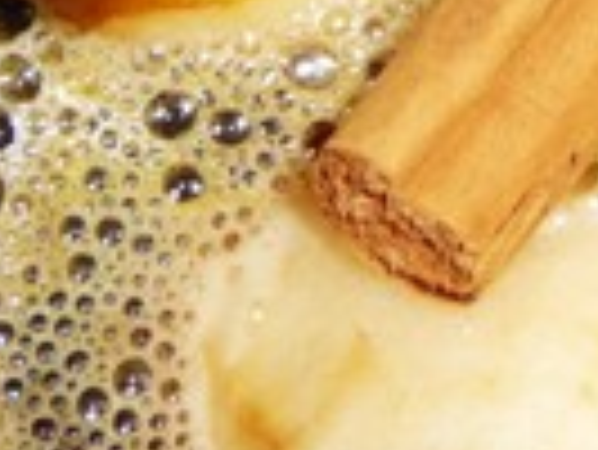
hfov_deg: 8.9
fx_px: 3579
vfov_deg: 7.1
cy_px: -166
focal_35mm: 207
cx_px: 1286
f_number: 4
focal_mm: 7.1
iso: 100
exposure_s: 1/30
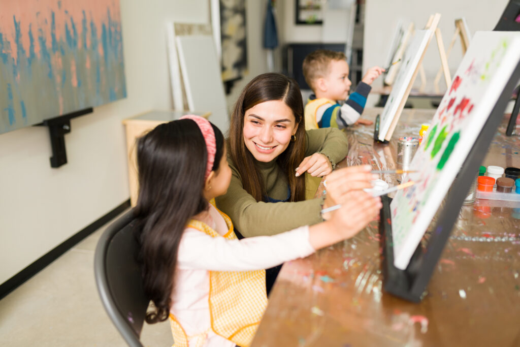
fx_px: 506
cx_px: 260
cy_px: 174
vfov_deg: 37.9
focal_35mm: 35
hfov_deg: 54.4
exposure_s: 1/200
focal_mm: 35
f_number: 1.8
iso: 250
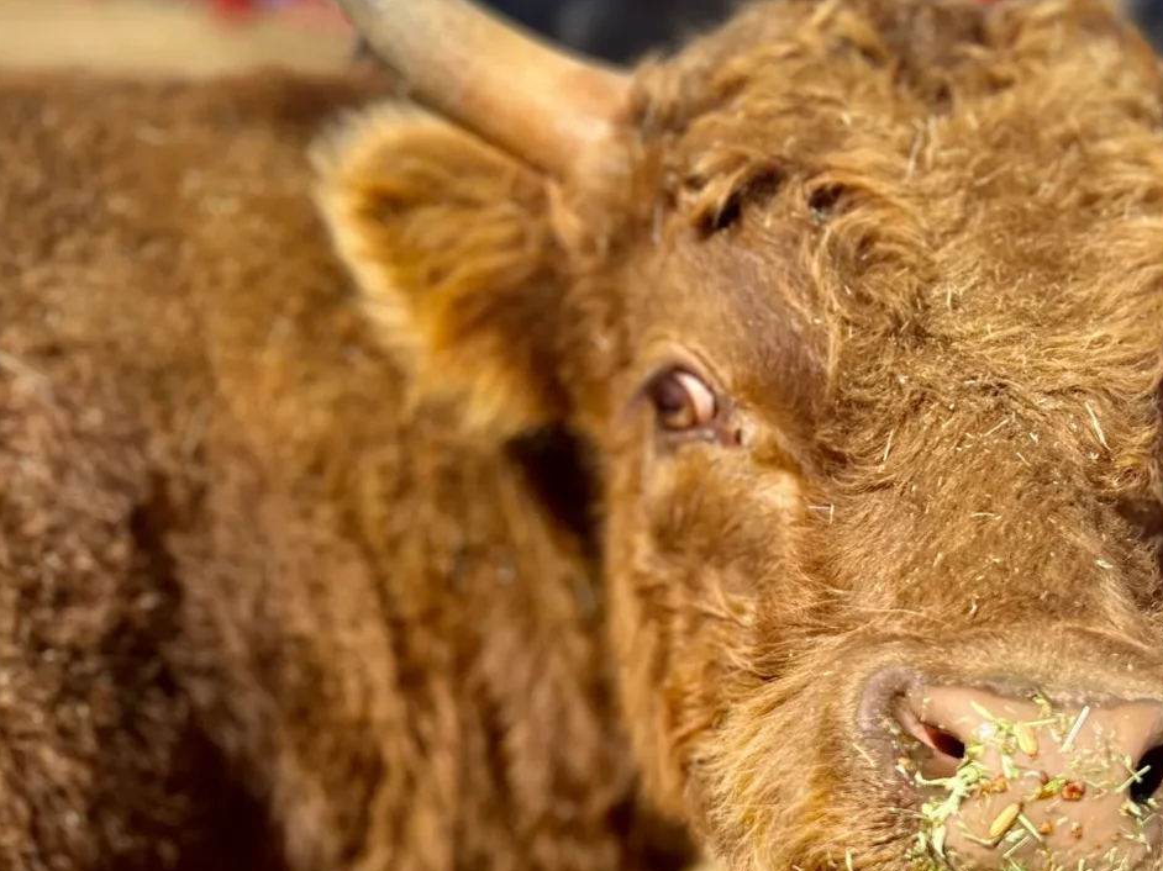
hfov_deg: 36.2
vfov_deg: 27.3
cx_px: 627
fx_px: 1780
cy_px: 591
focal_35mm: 53
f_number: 1.5
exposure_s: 1/2123
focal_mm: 5.7
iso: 50
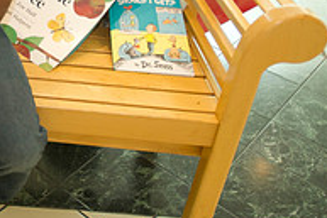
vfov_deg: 20.9
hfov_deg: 28.9
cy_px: -54
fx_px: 545
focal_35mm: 60
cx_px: -66
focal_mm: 20
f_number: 2.8
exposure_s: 1/250
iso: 1250
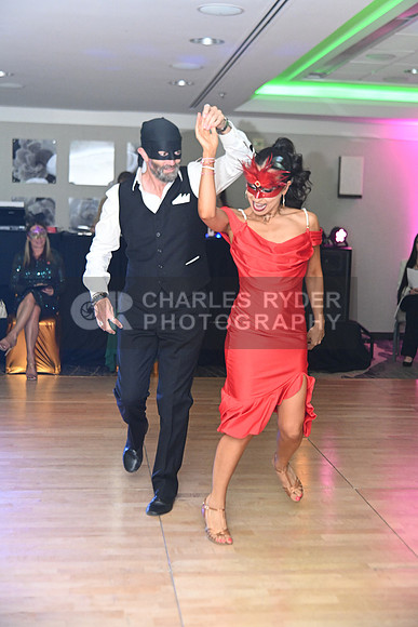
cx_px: 209
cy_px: 314
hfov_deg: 28.1
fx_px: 835
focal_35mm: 48
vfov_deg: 41.1
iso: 5000
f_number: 5
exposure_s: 1/200
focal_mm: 48
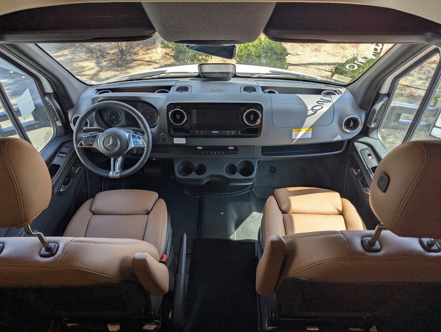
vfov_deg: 56.9
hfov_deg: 71.5
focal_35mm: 24
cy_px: 166
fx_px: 306
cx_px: 220
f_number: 1.85
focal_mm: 6.81
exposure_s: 1/267
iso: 33
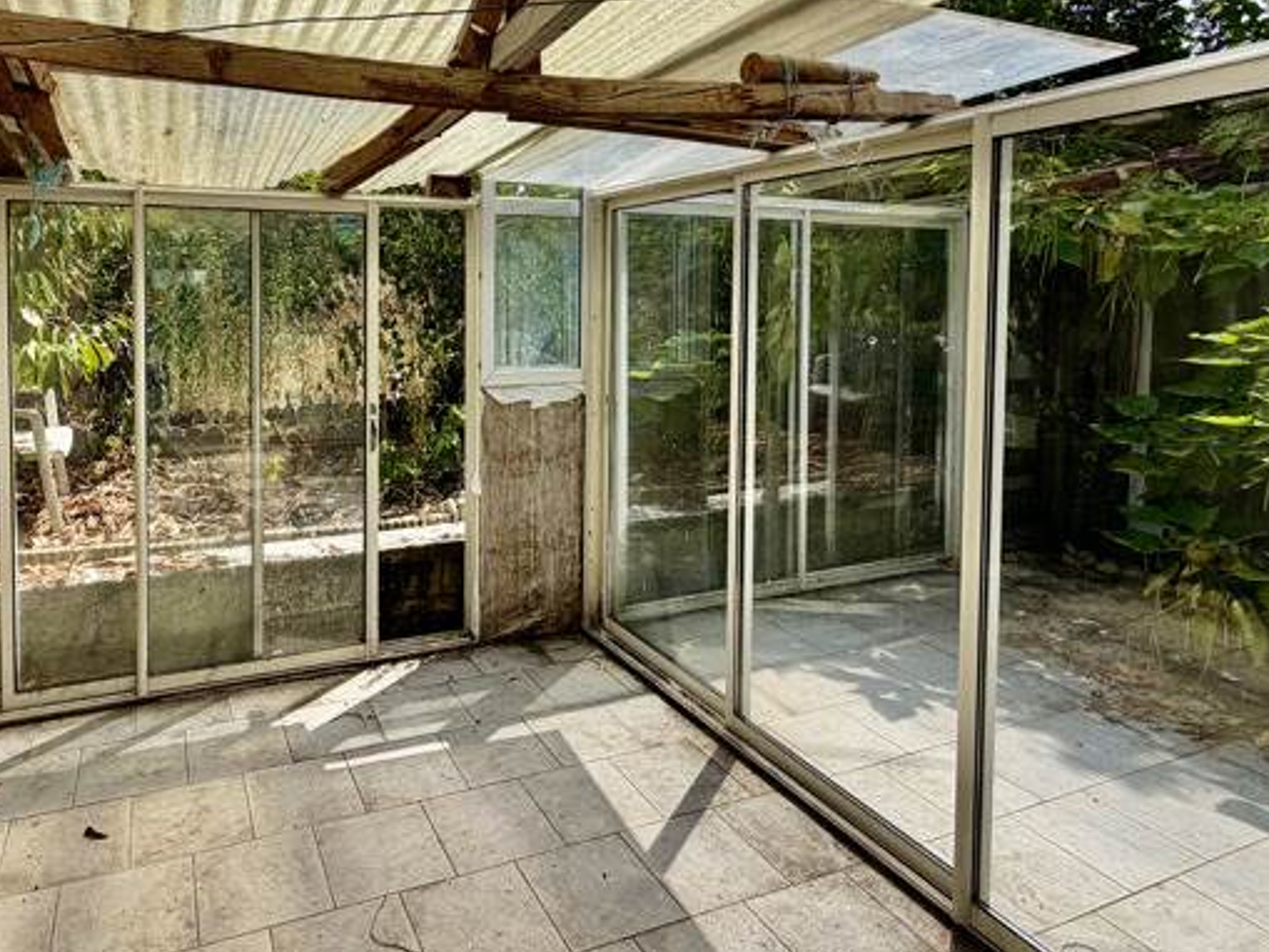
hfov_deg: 74.8
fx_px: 807
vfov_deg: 59.8
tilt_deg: -2.8
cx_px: 461
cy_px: 321
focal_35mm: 22
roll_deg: -0.2
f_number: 2.2
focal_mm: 2.22
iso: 20
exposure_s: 1/888
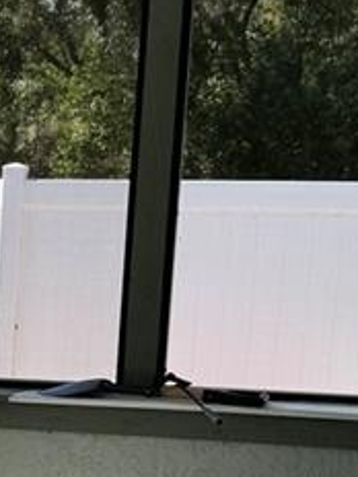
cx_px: -300
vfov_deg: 15.6
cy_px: 467
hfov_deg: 11.1
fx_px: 1710
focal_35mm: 124
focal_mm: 6.76
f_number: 1.78
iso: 80
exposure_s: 1/1597
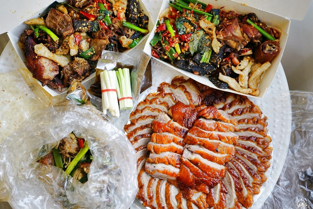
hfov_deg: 49.5
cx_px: 156
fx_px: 339
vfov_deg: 34.2
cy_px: 104
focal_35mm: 39
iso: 800
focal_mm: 39
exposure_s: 1/60
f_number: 4
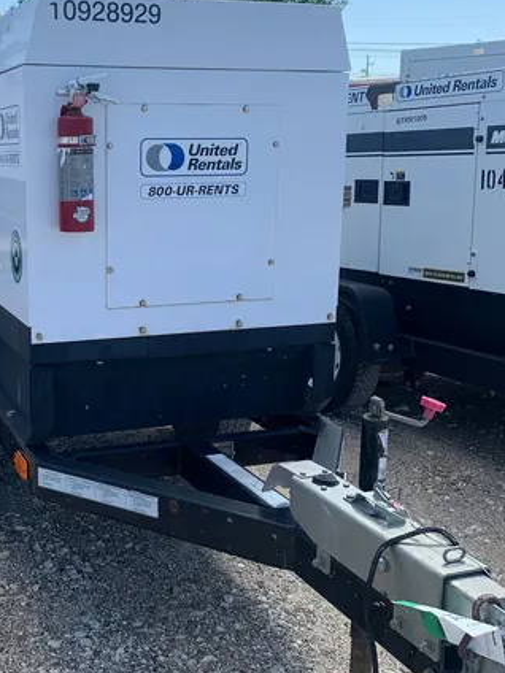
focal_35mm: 45
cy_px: 344
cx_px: 103
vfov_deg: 42.1
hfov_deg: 31.4
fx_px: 875
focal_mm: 4.25
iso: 25
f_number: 1.8
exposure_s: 1/1468
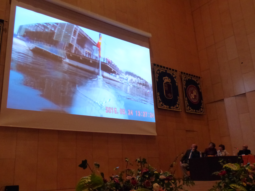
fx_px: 250
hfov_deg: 54.0
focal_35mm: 34
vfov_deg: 41.8
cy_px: 96
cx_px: 128
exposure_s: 1/80
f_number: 2.8
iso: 800
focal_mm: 6.2
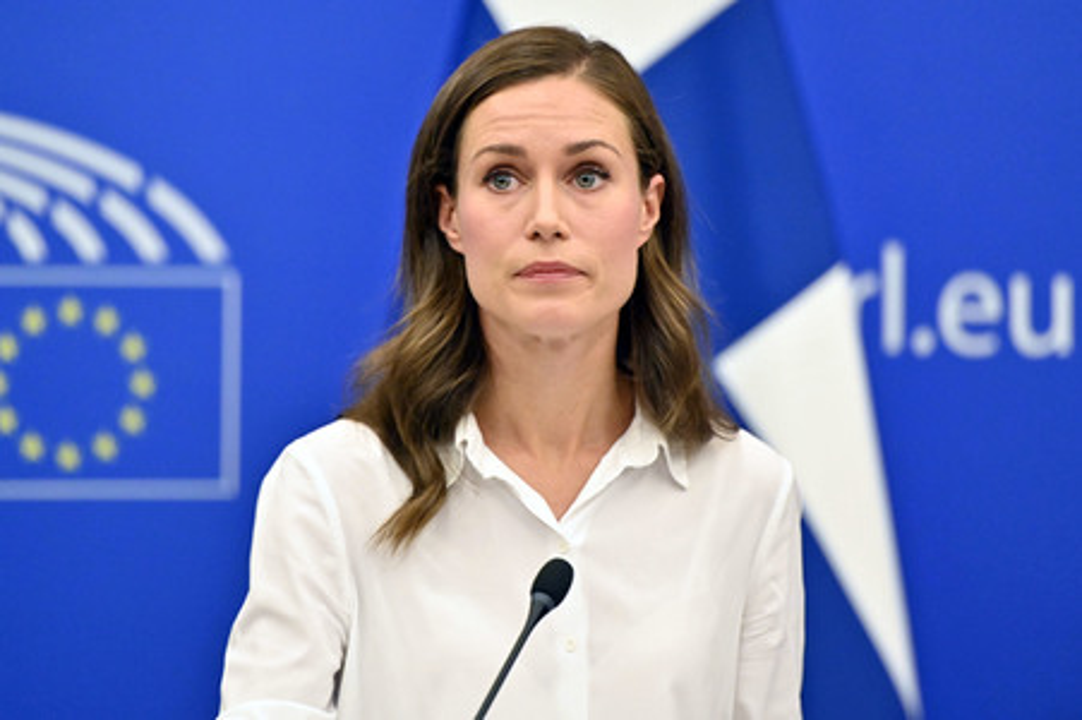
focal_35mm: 200
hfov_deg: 10.3
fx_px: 6007
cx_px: 541
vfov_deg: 6.9
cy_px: 360
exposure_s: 1/800
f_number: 2.8
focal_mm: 200
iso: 5000
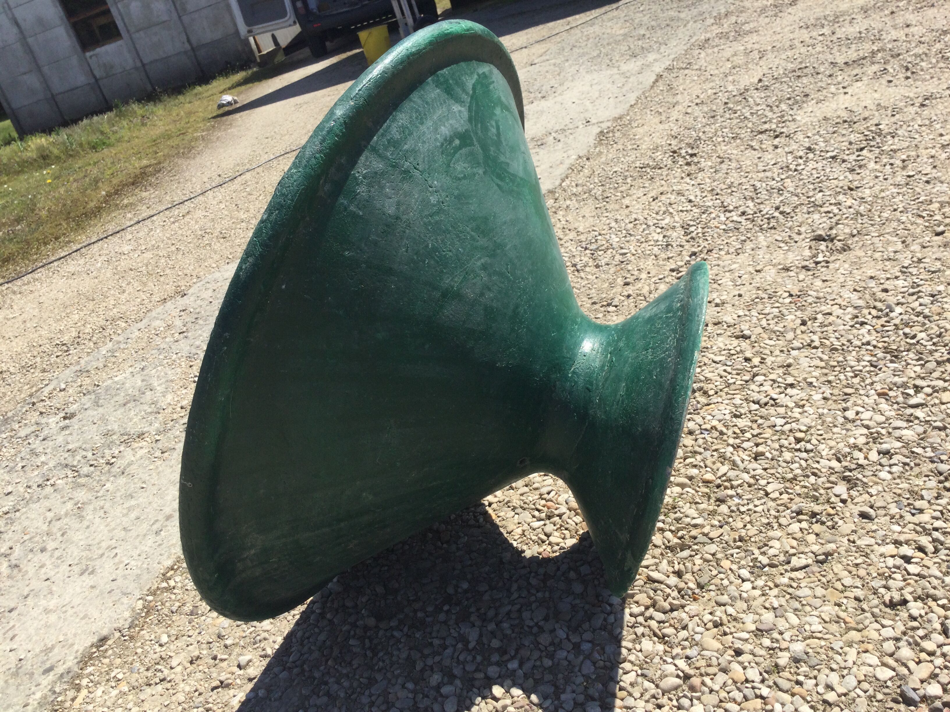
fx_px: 851
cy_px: 356
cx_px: 475
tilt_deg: -26.6
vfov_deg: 45.4
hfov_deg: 58.4
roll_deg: +17.5
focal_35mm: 31
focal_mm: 3.3
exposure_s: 1/1087
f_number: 2.4
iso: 25
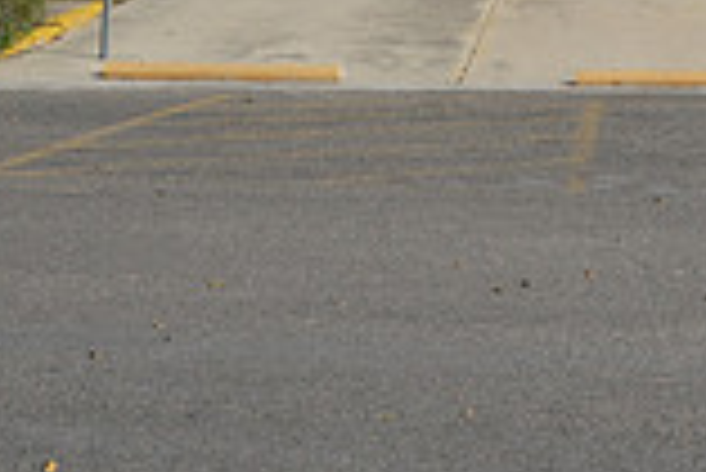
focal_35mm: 94
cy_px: -270
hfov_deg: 21.0
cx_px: 702
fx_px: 1842
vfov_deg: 13.6
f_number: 7.1
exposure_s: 1/200
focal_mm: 17
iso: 200
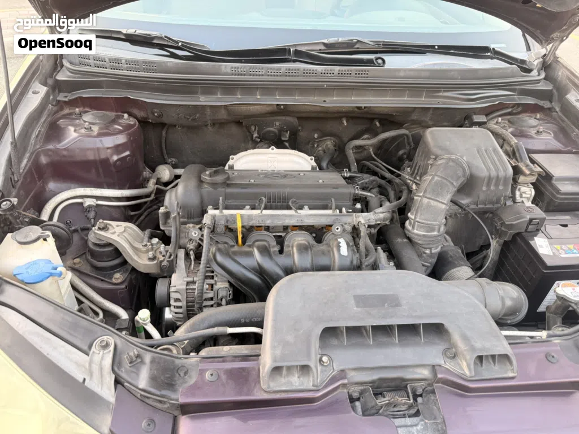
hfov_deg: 71.6
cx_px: 290
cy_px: 217
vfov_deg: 56.8
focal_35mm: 24
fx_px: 401
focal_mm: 6.76
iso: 200
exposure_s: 1/69
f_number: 1.78
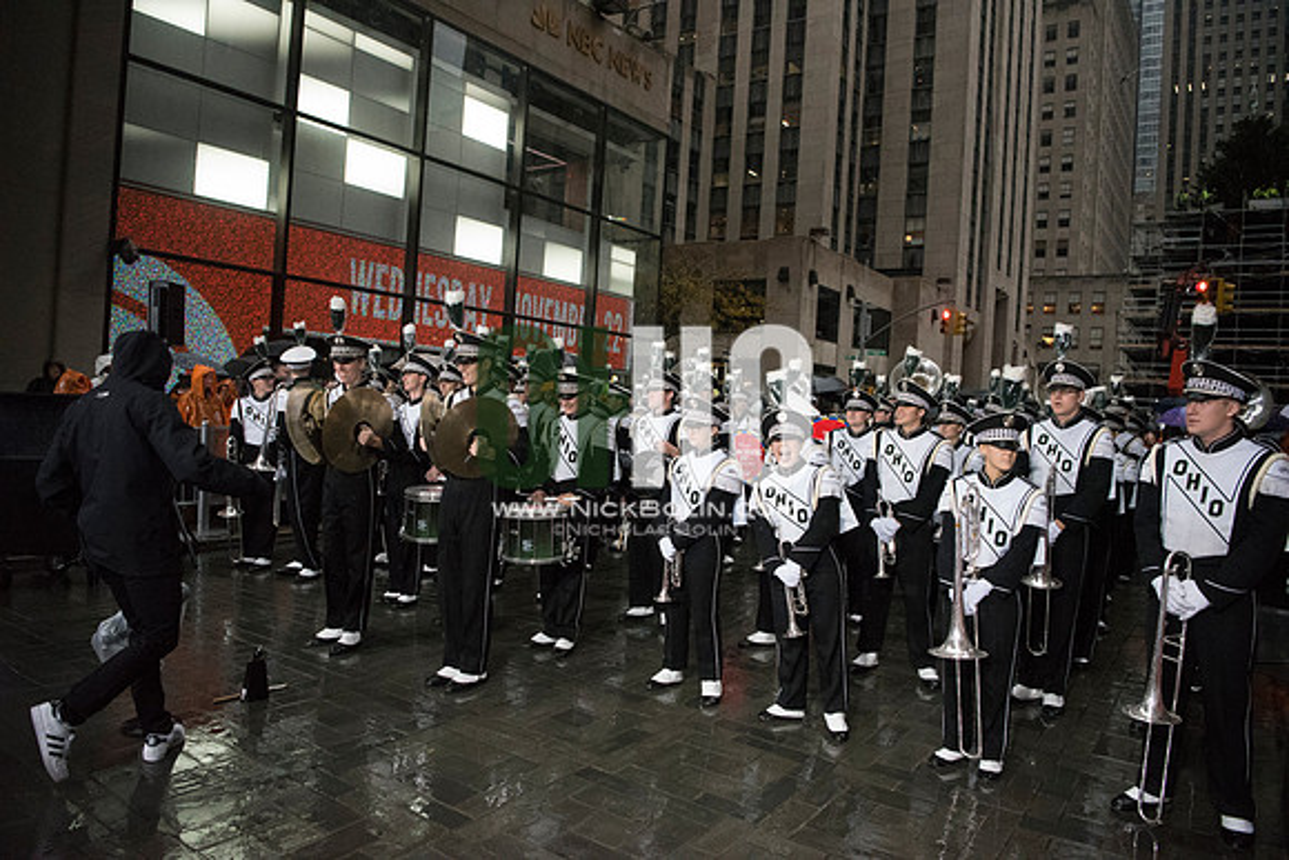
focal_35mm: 24
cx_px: 644
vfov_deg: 53.2
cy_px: 430
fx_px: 859
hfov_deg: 73.7
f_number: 2.8
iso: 10000
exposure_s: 1/4000
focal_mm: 24
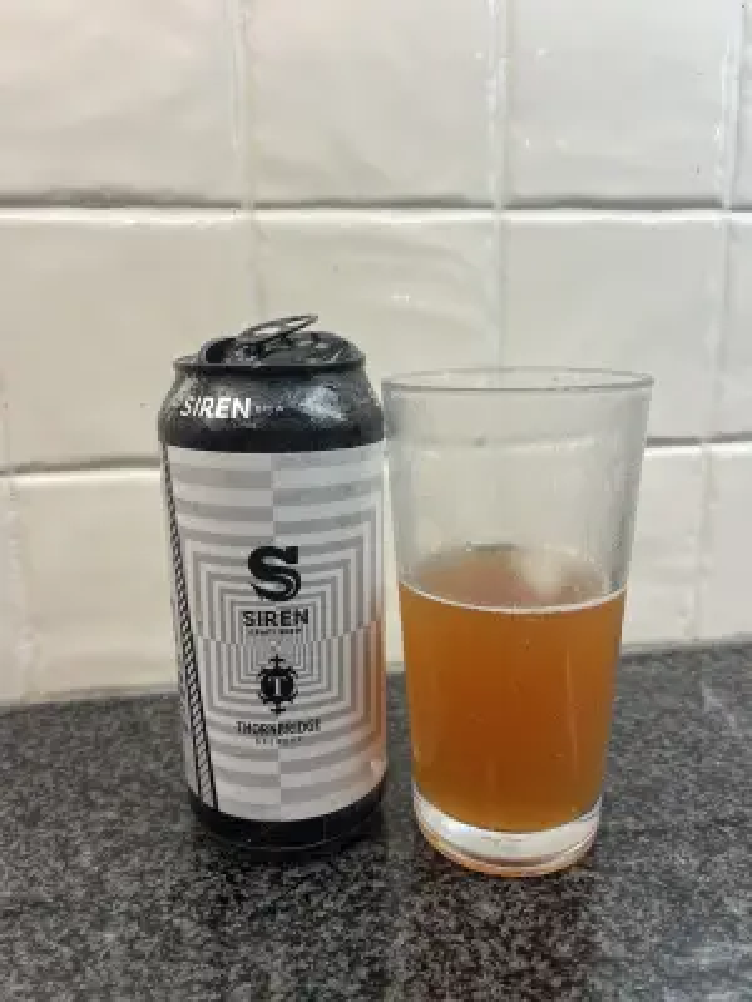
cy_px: 501
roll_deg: +1.3
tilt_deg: -16.0
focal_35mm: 26
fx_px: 753
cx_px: 376
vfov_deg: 67.3
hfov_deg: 53.1
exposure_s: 1/100
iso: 50
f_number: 1.6
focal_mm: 5.1
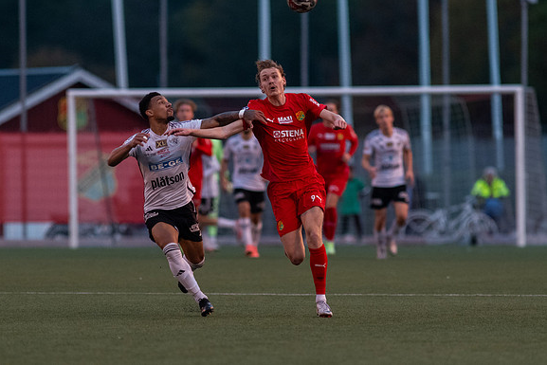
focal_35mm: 458
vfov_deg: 3.0
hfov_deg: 4.5
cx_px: 273
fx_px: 6960
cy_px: 182
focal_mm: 300
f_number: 3.2
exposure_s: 1/1000
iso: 6400
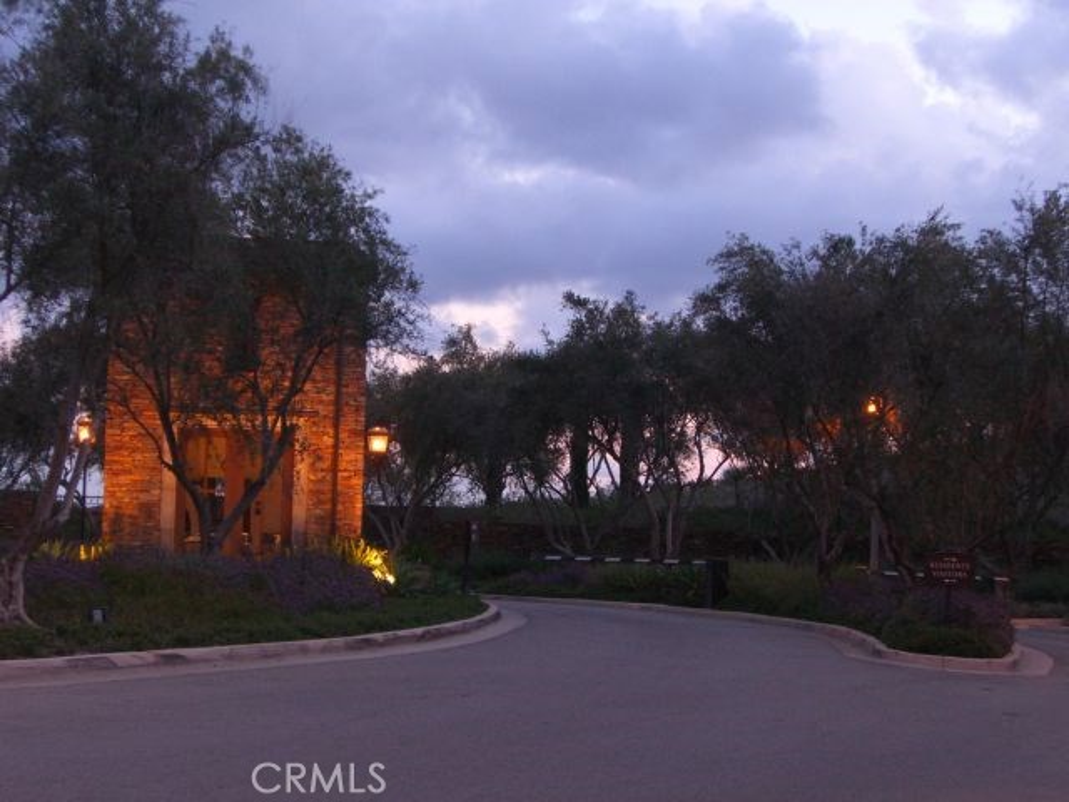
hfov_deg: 29.4
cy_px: 401
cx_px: 534
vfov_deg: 22.3
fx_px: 2038
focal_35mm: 66
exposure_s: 1/8
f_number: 3.6
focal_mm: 10.7
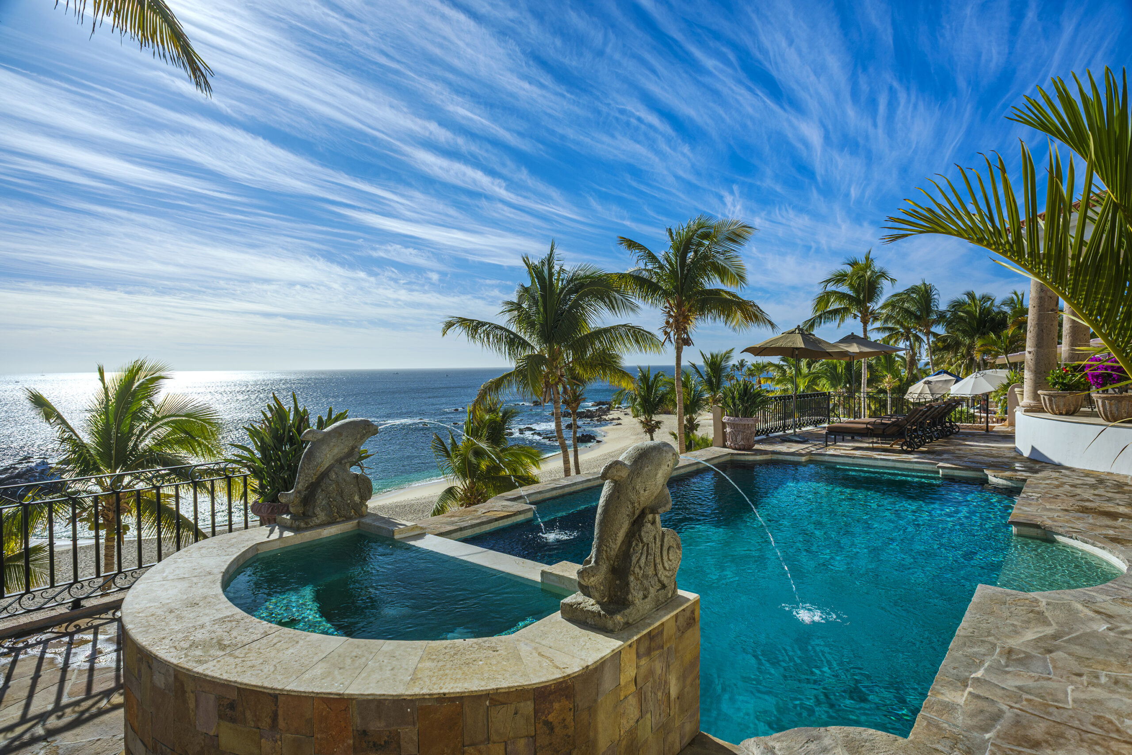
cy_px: 378
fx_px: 629
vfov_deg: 61.9
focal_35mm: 20
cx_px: 566
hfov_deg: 84.0
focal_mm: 20
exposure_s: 1/125
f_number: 13
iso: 200
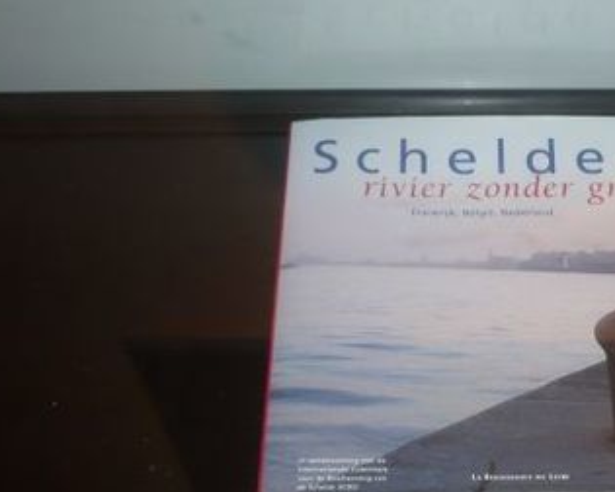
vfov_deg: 23.3
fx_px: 1183
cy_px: 342
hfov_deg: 28.7
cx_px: 469
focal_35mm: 65
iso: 100
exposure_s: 1/30
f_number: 2.8
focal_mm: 5.8
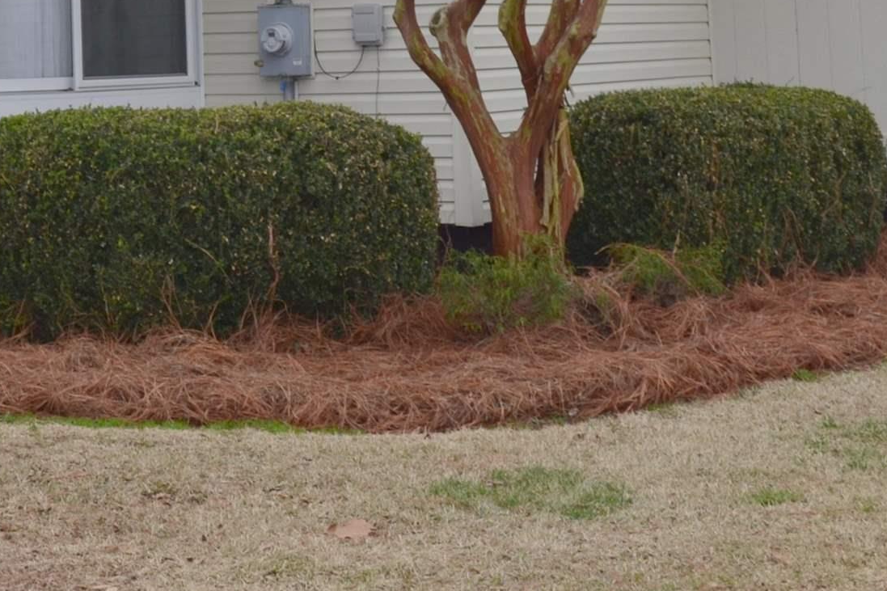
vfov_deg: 15.4
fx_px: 2069
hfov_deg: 23.8
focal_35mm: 84
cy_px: -192
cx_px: 170
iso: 100
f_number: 4
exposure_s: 1/160
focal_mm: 20
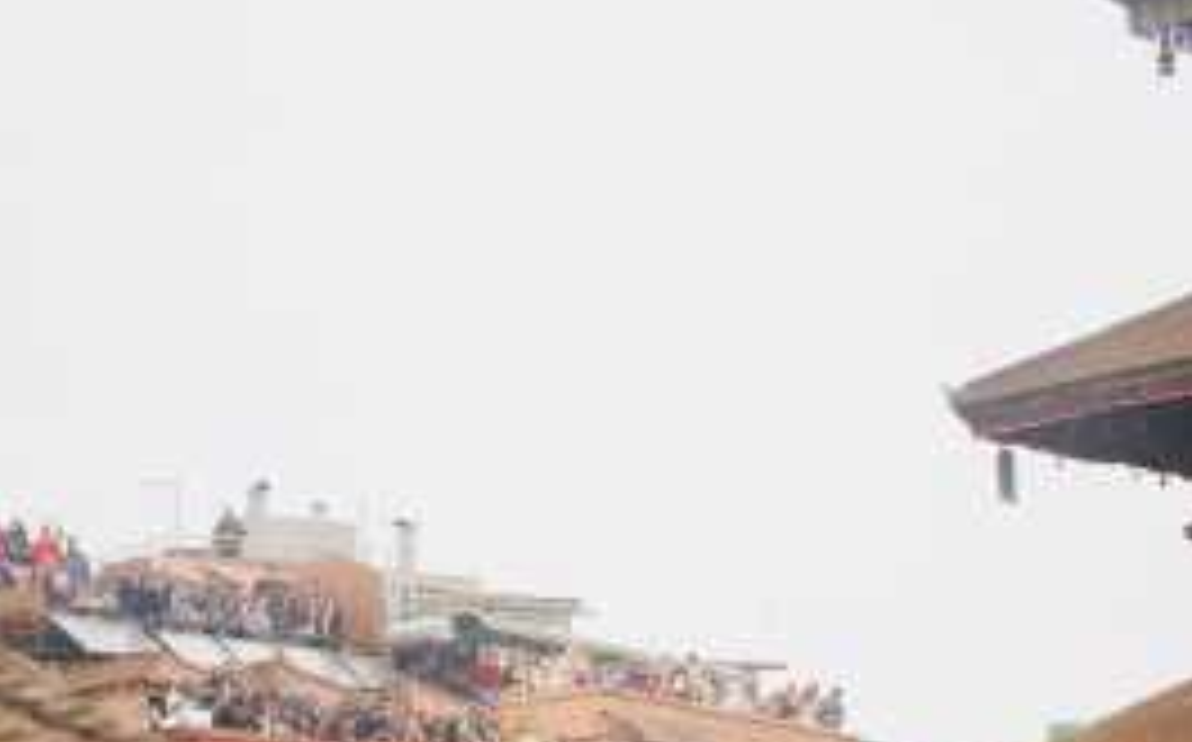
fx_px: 4251
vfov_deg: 9.9
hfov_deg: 16.0
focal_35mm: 131
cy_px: 814
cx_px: 596
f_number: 1.8
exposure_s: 1/500
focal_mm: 85
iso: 200
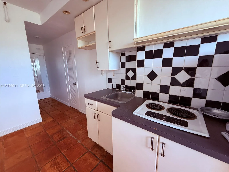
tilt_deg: -10.5
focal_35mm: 14
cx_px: 114
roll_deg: +0.8
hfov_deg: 102.1
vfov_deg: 85.7
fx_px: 93
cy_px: 86
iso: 250
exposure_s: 1/121
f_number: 2.2
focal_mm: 2.22
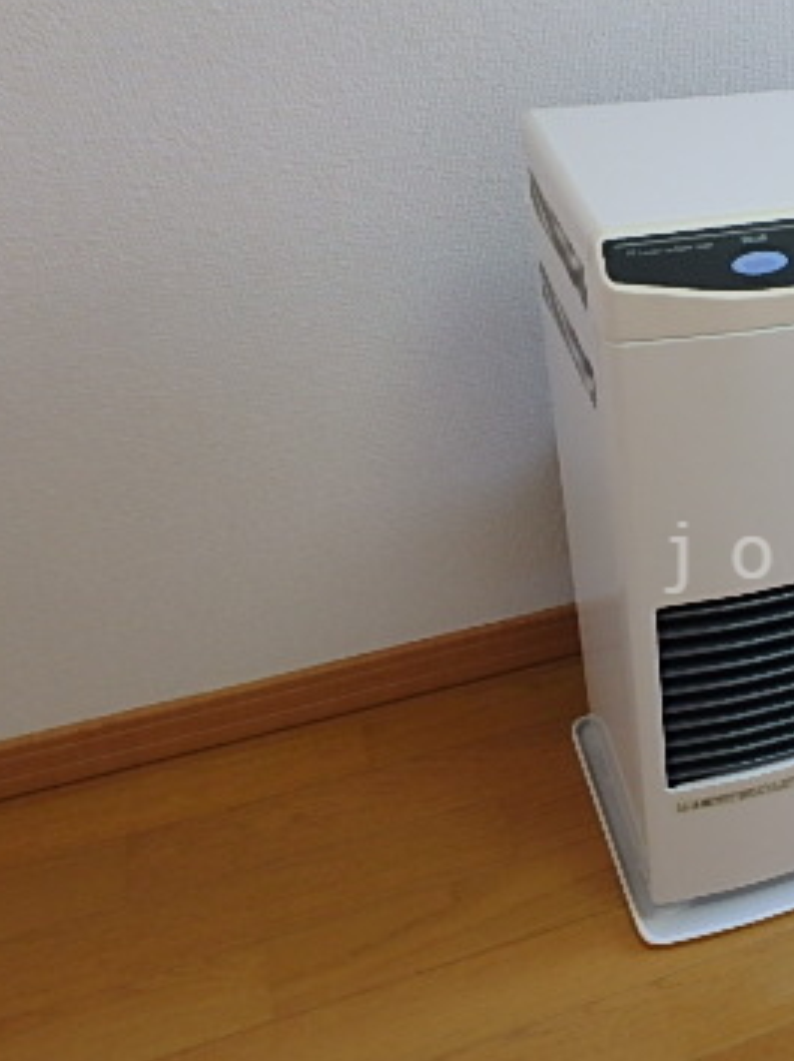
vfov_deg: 49.0
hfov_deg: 33.1
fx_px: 1164
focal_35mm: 38
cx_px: 869
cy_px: 557
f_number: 3.5
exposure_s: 1/30
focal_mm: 3.7
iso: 200
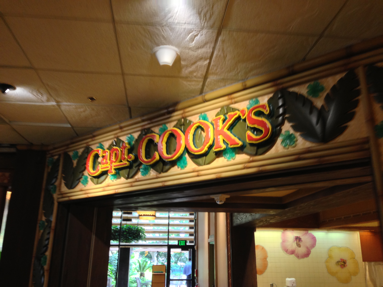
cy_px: 144
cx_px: 192
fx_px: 365
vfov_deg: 42.9
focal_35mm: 33
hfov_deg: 55.4
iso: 160
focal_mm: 4.13
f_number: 2.4
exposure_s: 1/20
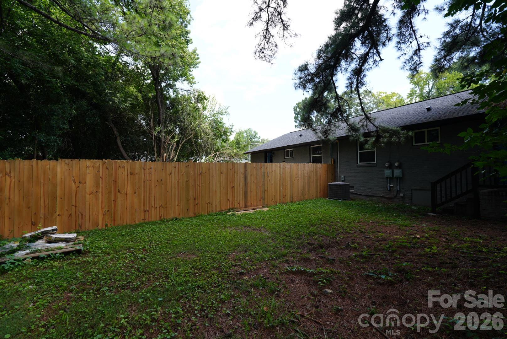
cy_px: 170
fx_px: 225
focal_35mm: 16
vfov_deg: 73.8
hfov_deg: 96.7
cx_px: 254
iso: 100
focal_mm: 16
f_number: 4.5
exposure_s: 1/90
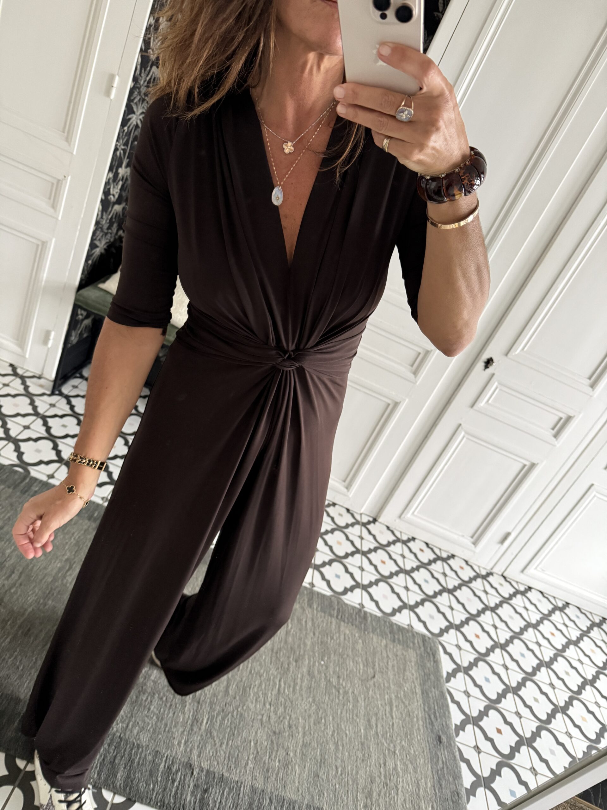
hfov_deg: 56.8
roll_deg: -29.0
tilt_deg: -43.5
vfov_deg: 71.6
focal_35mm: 24
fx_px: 561
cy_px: 405
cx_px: 304
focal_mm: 6.76
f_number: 1.78
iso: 800
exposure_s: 1/60
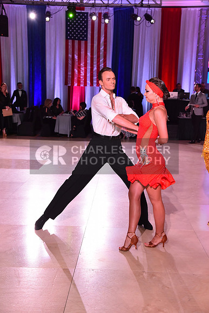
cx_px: 104
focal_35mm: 58
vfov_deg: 34.5
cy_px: 156
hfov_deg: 23.4
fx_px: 505
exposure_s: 1/320
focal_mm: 58
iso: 2500
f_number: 6.3
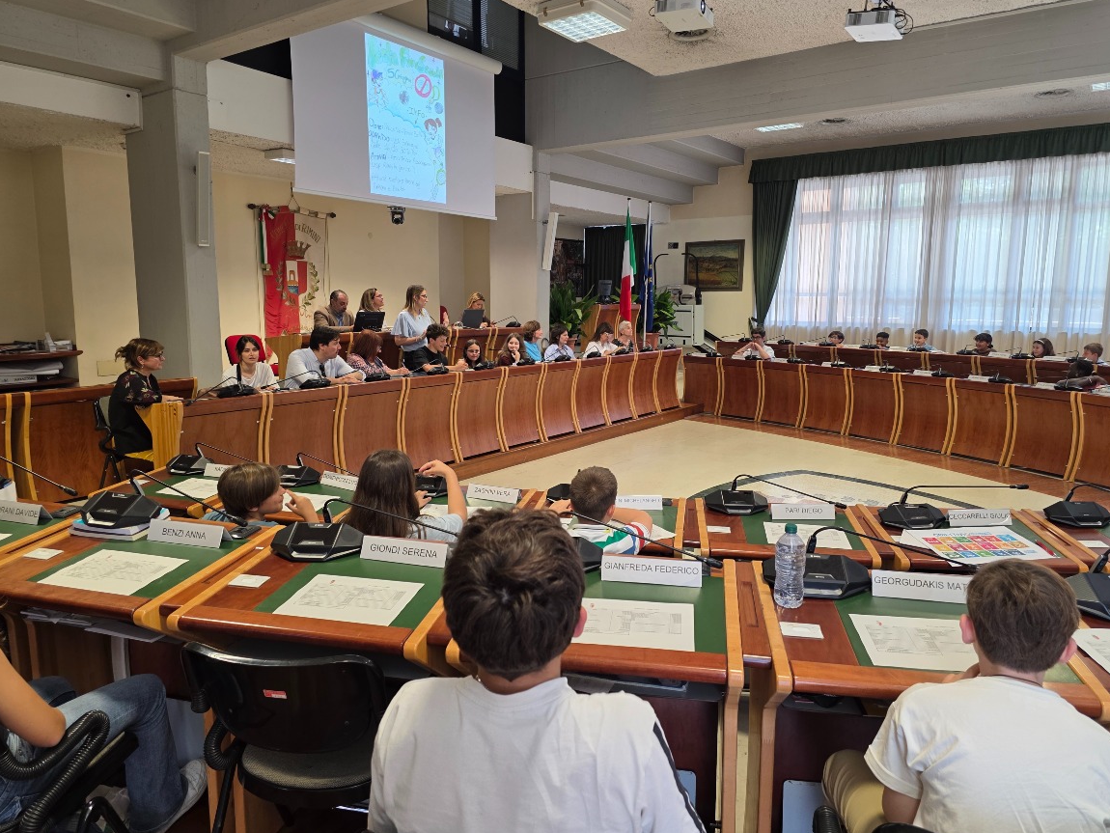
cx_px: 575
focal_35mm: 24
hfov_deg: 71.6
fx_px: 770
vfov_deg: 56.8
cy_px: 413
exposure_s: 1/100
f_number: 1.7
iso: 100
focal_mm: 6.3
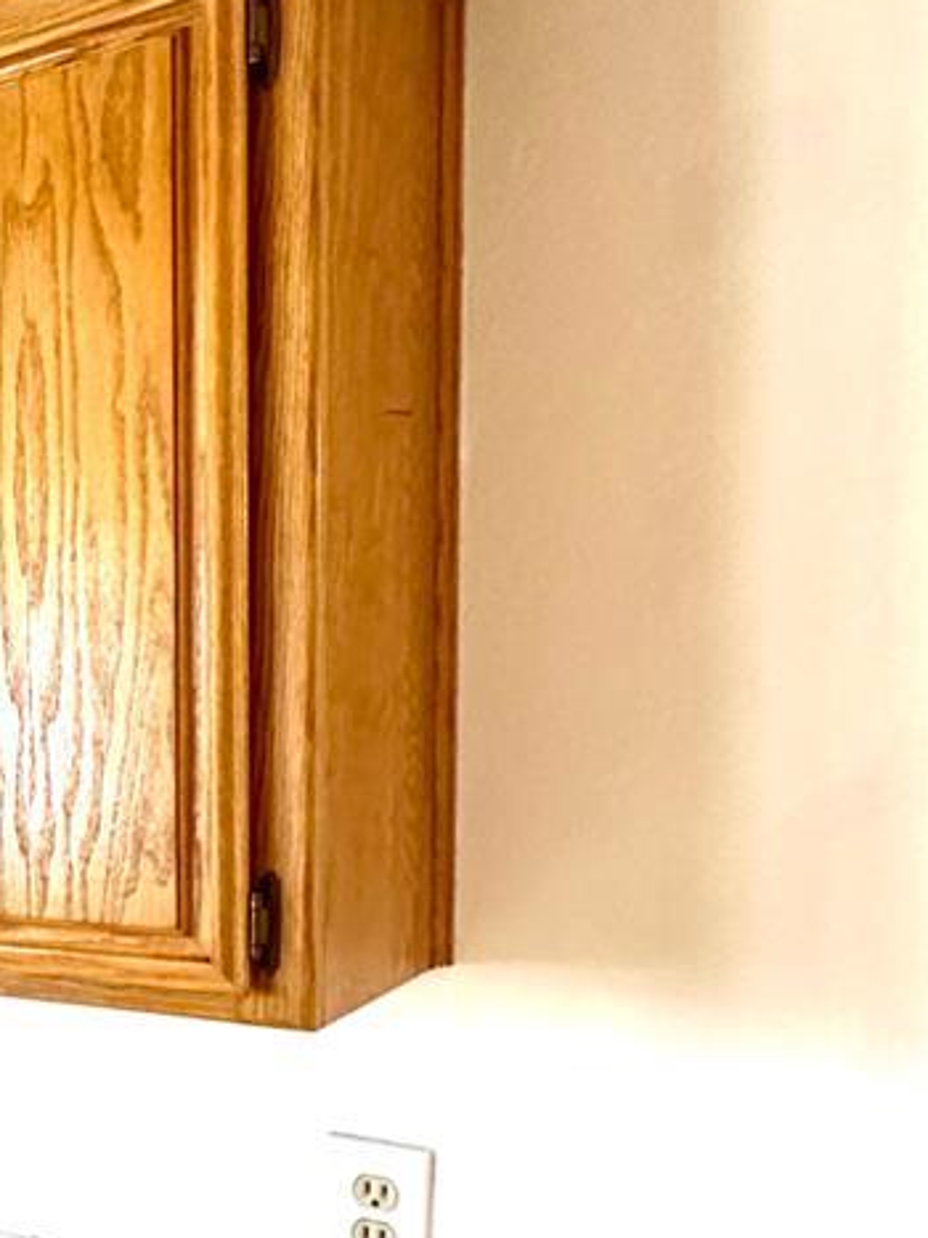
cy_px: 811
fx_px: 1609
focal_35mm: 45
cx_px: -484
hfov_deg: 24.5
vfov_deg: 41.6
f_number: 2.2
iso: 250
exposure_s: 1/120
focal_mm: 2.22
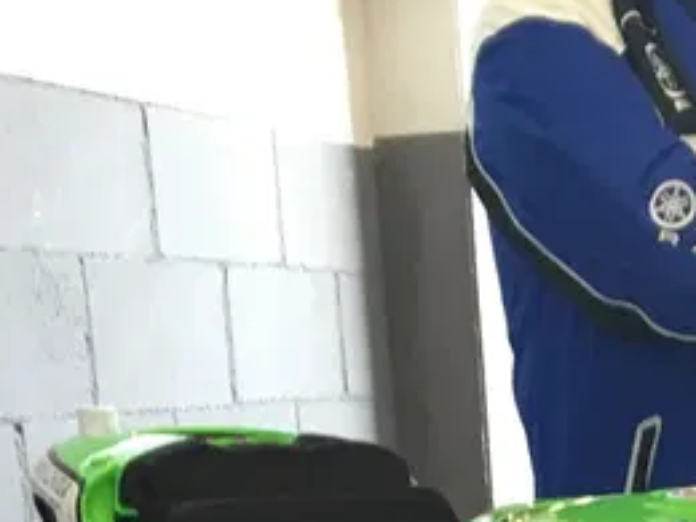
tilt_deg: -17.6
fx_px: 2694
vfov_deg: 9.9
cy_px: 1189
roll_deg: +2.8
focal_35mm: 134
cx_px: 792
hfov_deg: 14.3
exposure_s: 1/33
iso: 80
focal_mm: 4.15
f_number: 2.2
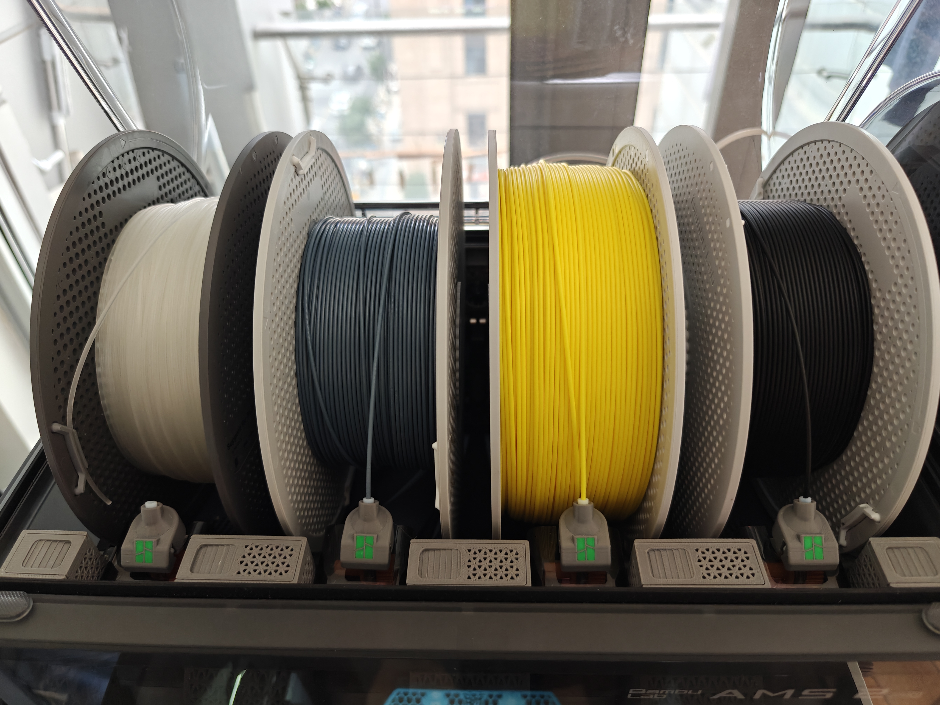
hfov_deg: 73.9
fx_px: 625
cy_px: 352
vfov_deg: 58.9
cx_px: 470
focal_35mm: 23
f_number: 1.6
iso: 500
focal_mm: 6.06
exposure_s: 1/100
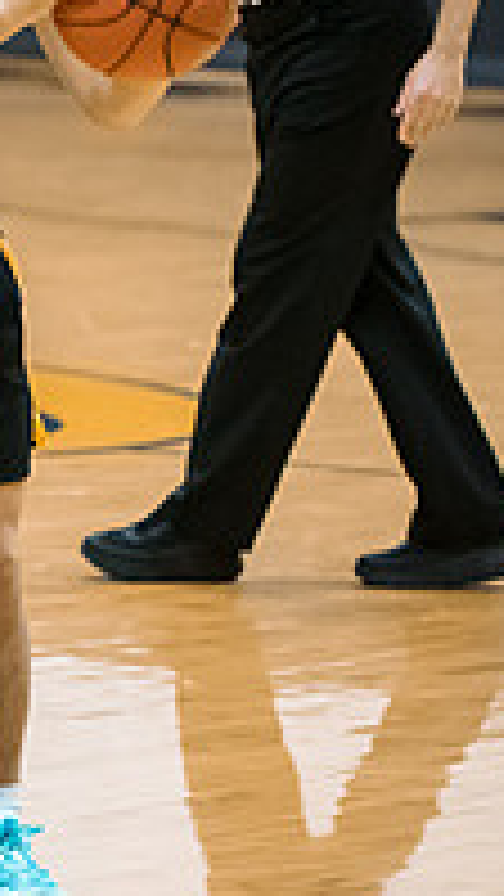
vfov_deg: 5.8
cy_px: 171
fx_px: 8858
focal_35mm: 373
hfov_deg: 3.3
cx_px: -122
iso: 3200
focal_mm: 105
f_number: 2.8
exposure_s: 1/400
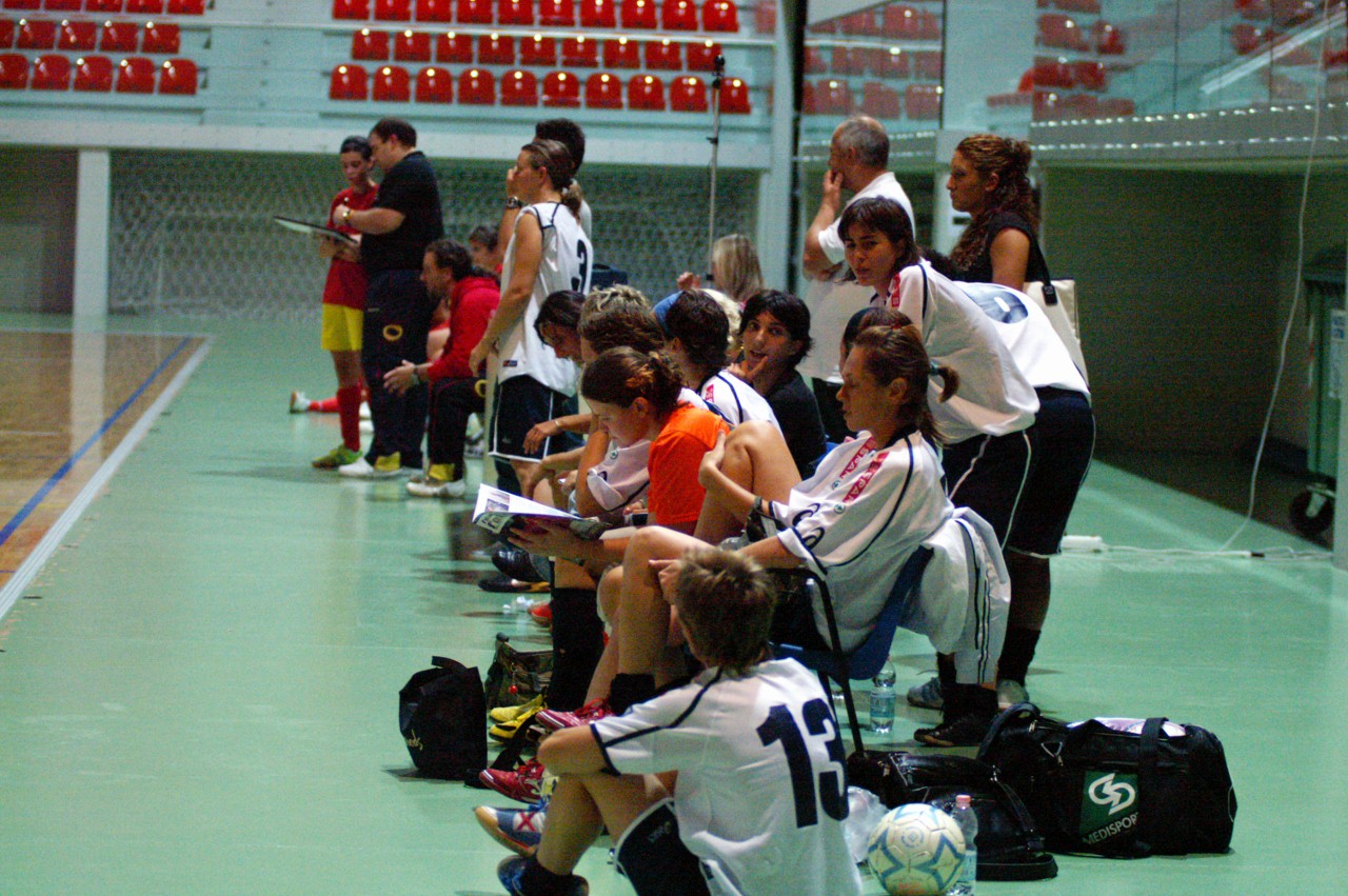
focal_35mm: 300
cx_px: 674
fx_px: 11223
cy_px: 448
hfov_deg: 6.9
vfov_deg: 4.6
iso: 3200
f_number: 2.8
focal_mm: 200
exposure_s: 1/350
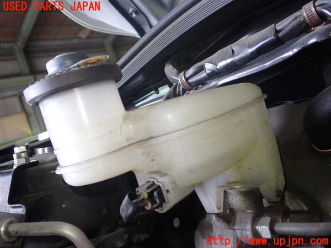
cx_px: 166
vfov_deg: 44.2
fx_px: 306
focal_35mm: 32
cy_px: 124
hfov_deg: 56.8
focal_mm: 5.79
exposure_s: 1/50
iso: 200
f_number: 2.4
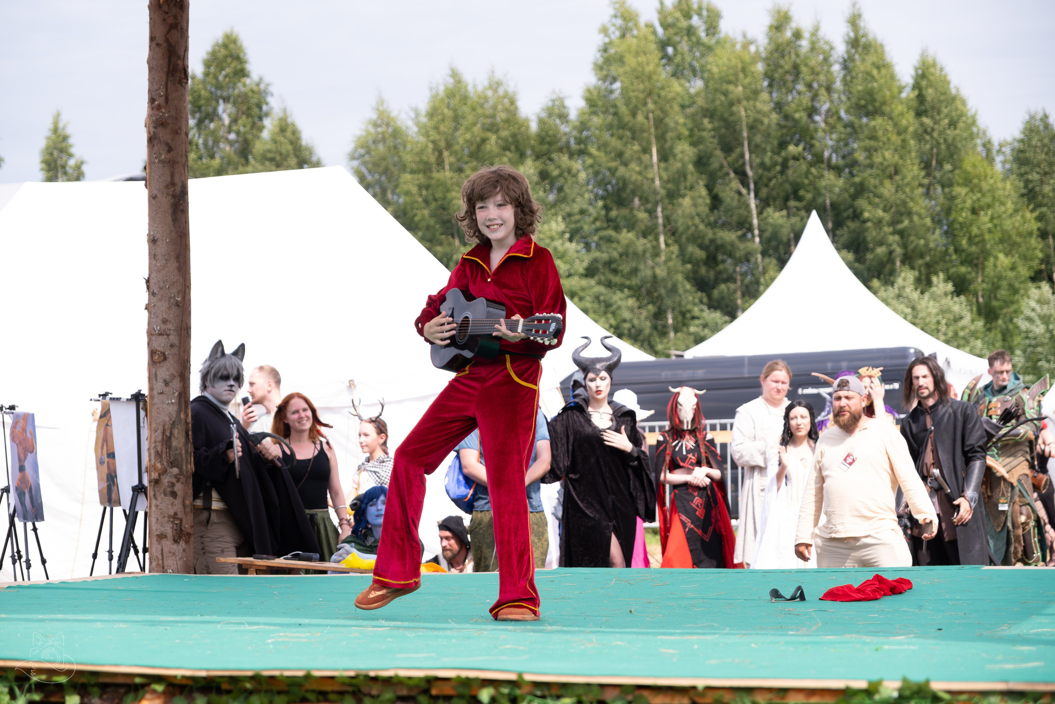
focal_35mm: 80
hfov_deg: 25.4
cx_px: 528
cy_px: 352
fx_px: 2344
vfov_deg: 17.1
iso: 200
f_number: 3.2
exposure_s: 1/1250
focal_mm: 53.3
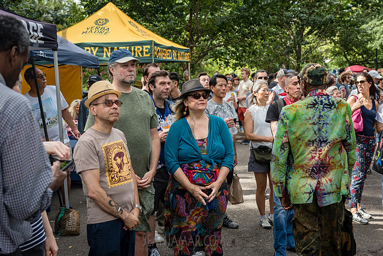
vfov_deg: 28.1
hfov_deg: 41.1
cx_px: 192
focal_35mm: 48
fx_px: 511
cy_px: 128
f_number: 4
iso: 200
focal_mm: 48
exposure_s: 1/320
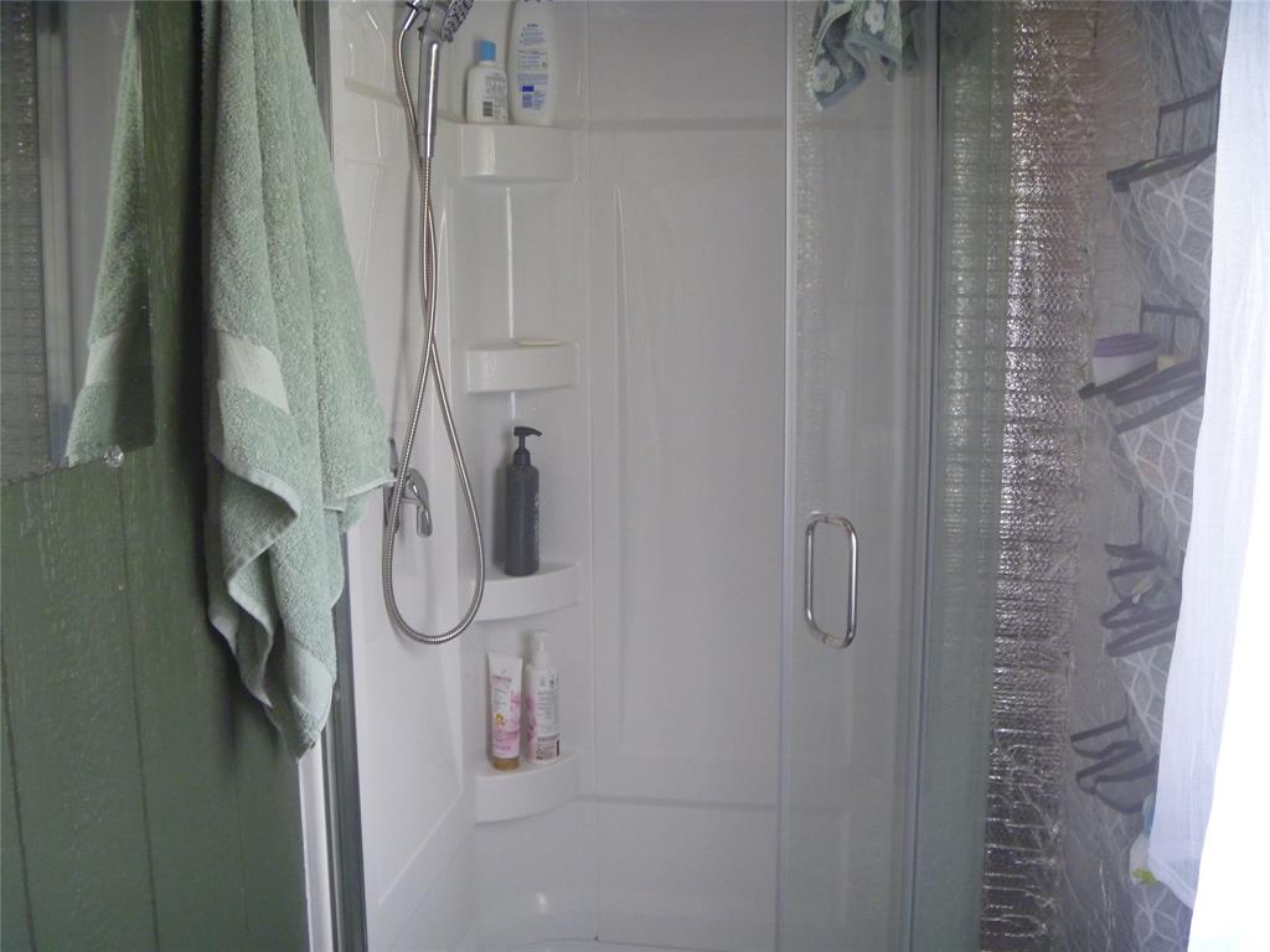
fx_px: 1284
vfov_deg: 40.7
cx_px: 635
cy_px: 476
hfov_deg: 52.6
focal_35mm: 35
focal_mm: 6.3
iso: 250
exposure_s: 1/30
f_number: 3.5
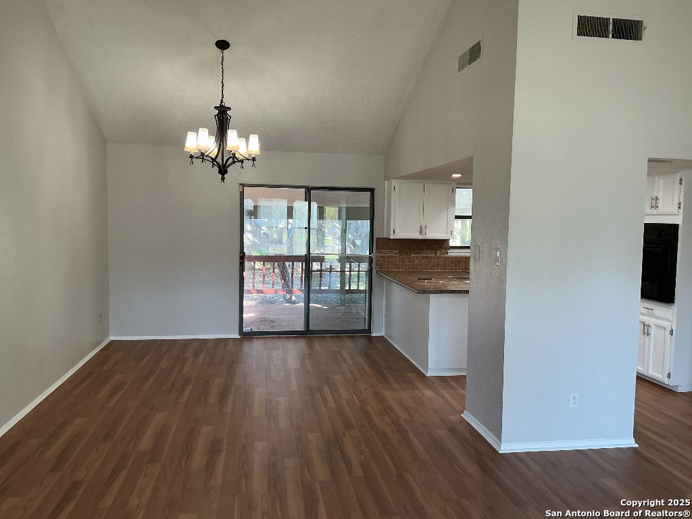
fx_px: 580
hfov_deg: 61.7
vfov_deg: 48.2
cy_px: 260
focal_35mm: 29
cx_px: 346
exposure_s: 1/60
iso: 80
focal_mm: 3
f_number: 1.8
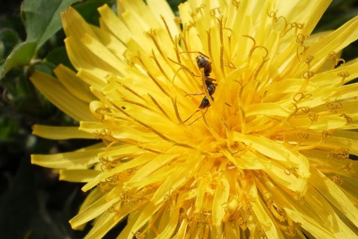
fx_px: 577
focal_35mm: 58
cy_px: 115
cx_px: 203
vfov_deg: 23.4
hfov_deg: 34.4
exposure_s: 1/1000
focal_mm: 7.4
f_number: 4.9
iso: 100
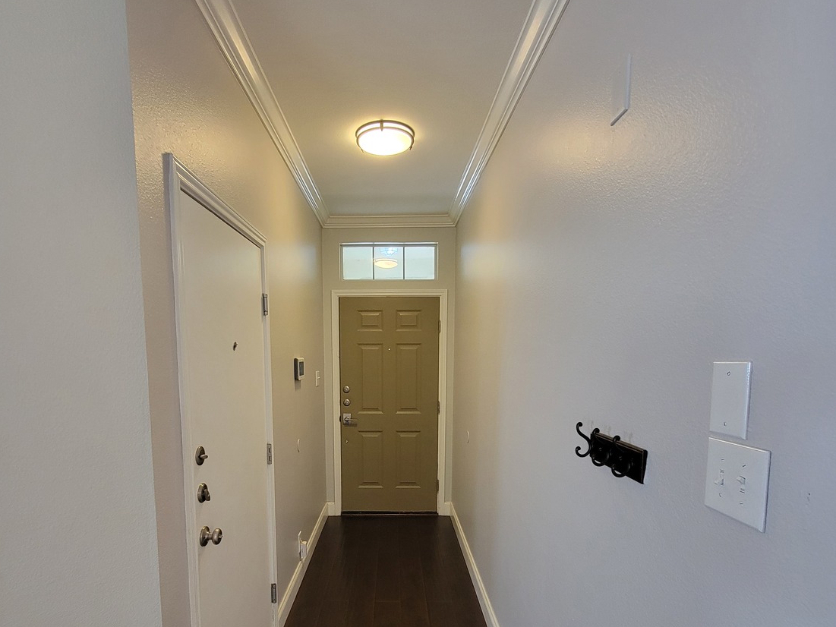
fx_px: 411
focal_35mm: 17
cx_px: 385
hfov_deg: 90.8
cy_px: 389
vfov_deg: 73.6
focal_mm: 2.2
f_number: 2.2
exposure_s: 1/40
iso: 320
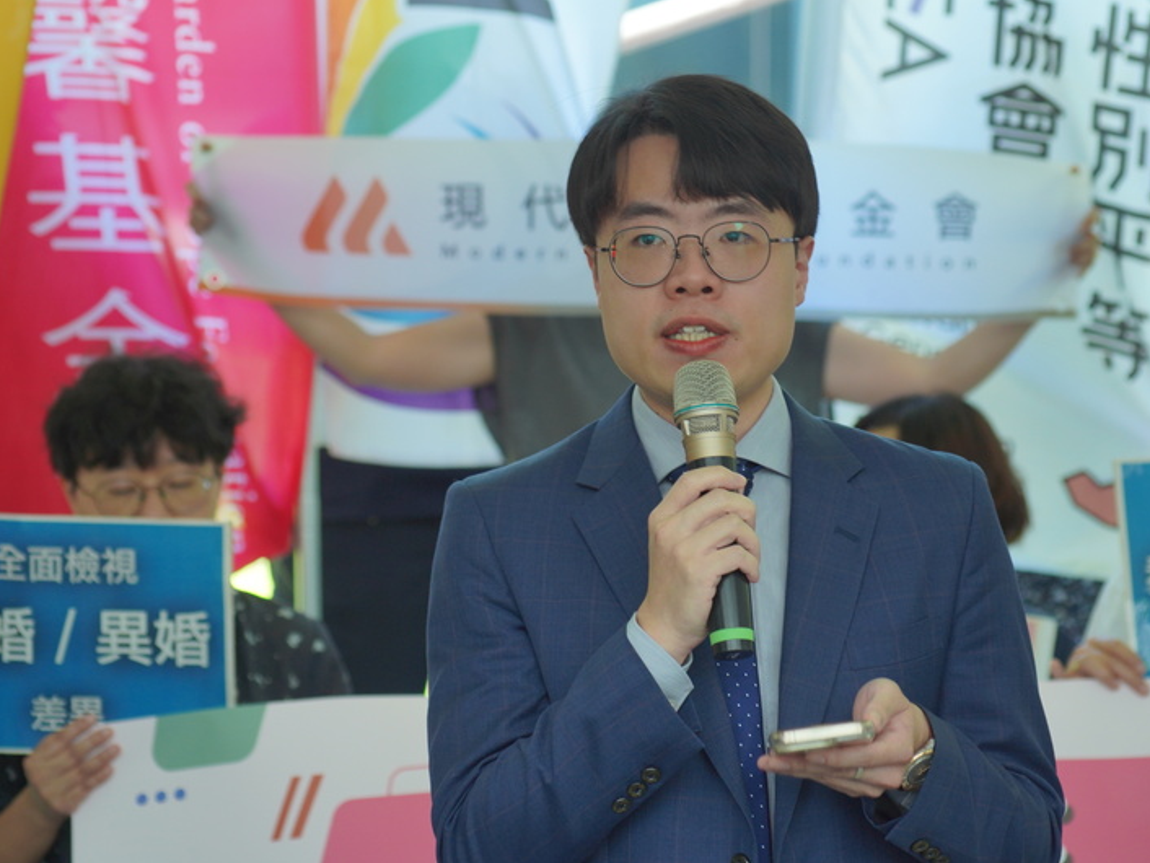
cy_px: 431
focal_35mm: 147
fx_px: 4885
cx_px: 639
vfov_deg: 10.1
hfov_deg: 13.4
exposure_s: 1/100
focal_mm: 135
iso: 1250
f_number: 5.6
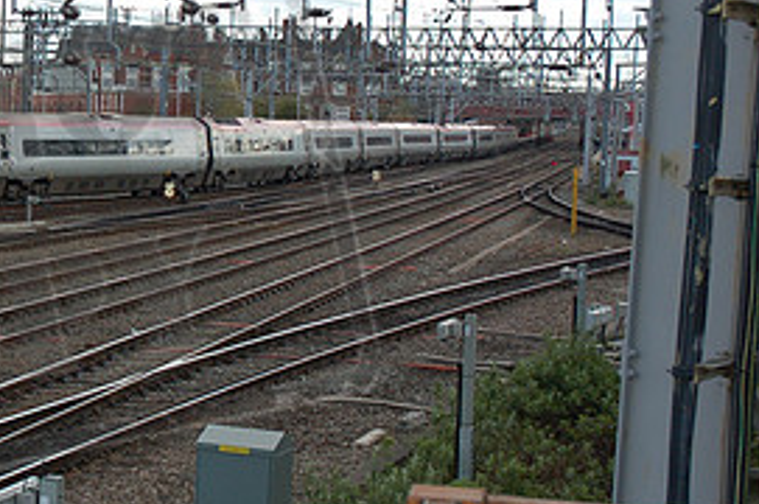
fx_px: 1960
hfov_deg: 21.1
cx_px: -25
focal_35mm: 93
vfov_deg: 14.7
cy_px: 207
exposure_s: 1/500
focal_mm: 29
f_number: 5.6
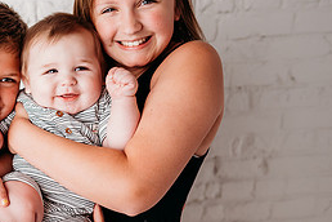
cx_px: 33
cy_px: 149
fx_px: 498
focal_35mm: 54
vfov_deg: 24.9
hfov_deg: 34.8
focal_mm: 24
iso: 100
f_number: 2
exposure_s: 1/200
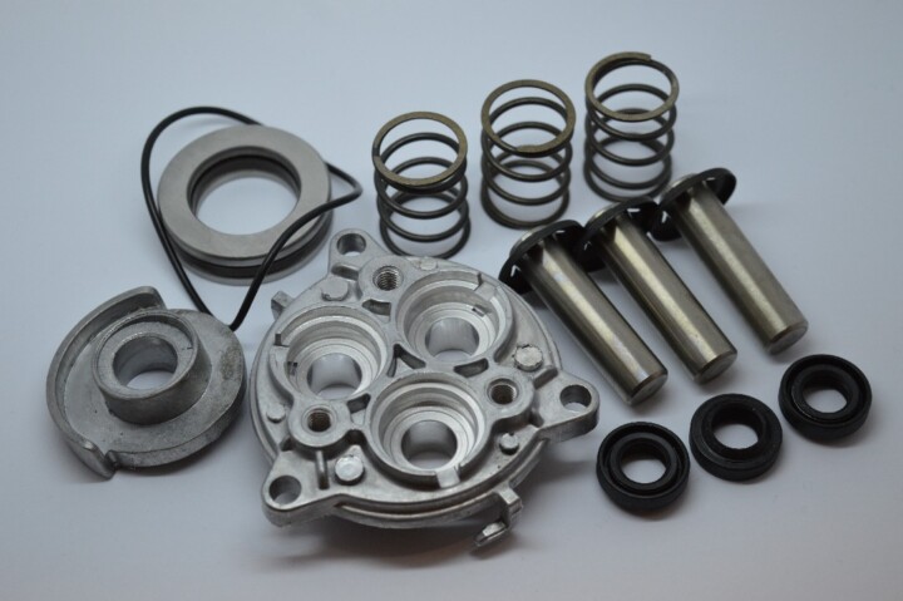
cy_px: 300
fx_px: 1805
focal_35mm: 72
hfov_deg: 28.1
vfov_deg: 18.9
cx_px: 452
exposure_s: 1/125
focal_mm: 48
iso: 400
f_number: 5.3
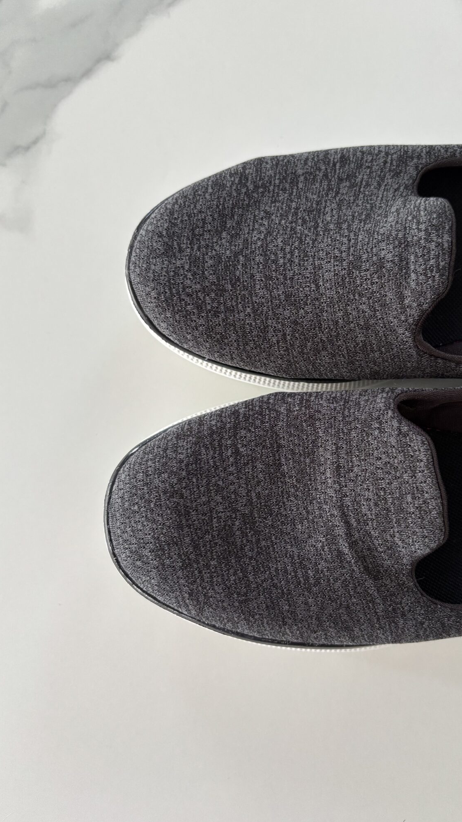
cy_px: 413
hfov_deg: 39.9
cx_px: 294
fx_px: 632
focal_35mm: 29
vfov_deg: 66.1
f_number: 1.6
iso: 250
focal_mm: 5.96
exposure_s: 1/60
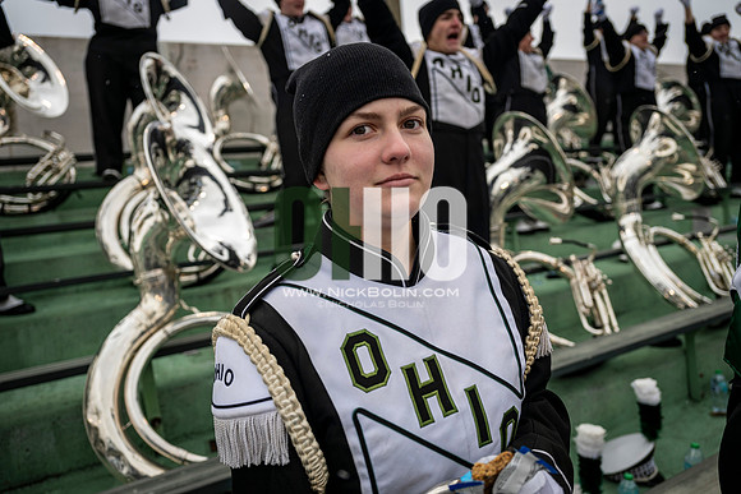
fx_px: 494
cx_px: 370
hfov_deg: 73.7
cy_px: 247
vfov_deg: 53.2
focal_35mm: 24
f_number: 2.8
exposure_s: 1/500
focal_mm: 24
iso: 160
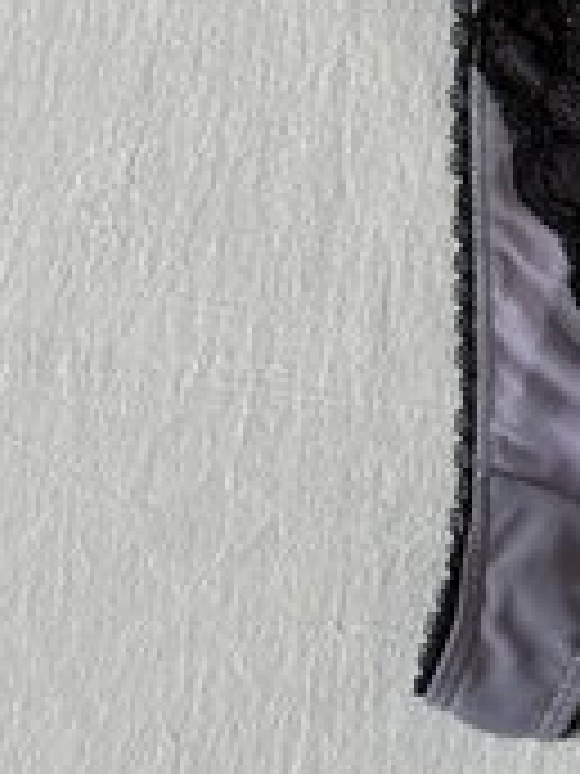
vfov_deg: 12.5
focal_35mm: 149
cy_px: -412
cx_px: 481
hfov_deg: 9.9
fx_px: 3329
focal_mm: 6.76
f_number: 1.78
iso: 125
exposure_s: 1/60
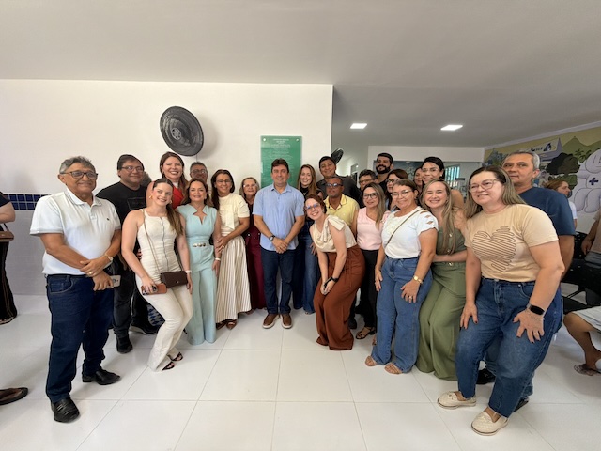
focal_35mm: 14
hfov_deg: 102.1
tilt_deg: -6.8
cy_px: 226
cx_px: 300
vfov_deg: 85.7
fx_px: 243
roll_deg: -1.2
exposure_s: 1/121
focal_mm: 2.22
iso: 250
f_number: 2.2
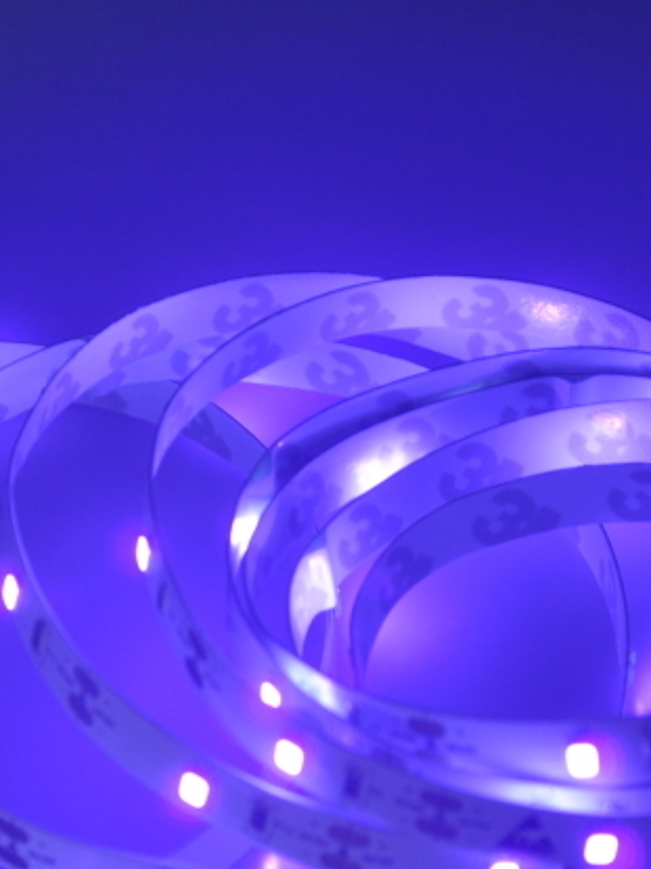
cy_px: 685
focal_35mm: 249
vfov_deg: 7.9
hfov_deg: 6.0
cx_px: 268
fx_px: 6247
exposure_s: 1/10
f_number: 5.3
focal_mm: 70
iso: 200
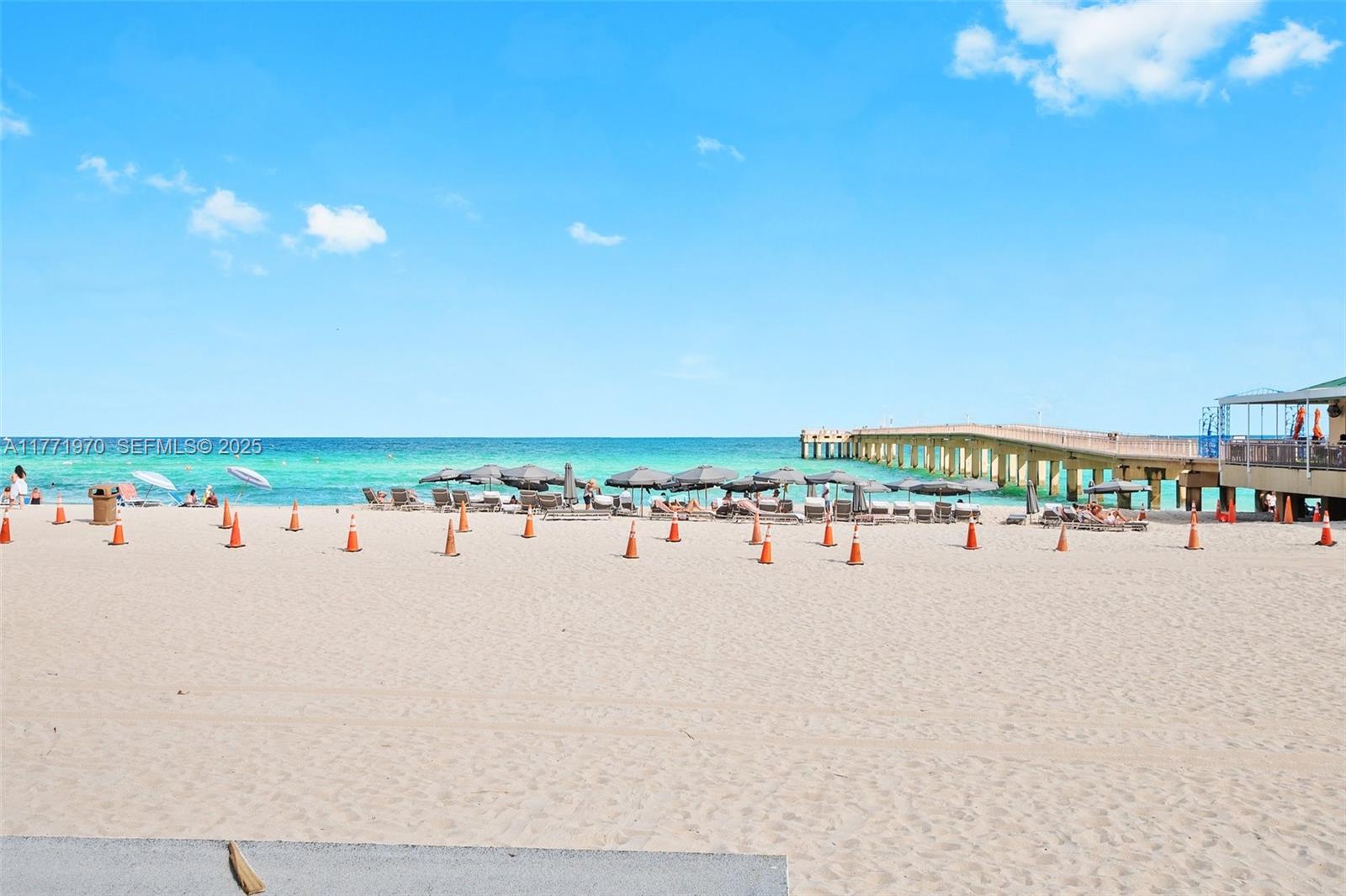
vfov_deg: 43.6
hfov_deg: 61.9
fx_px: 1121
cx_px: 673
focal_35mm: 30
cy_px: 448
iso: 200
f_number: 8
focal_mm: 20
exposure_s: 1/320
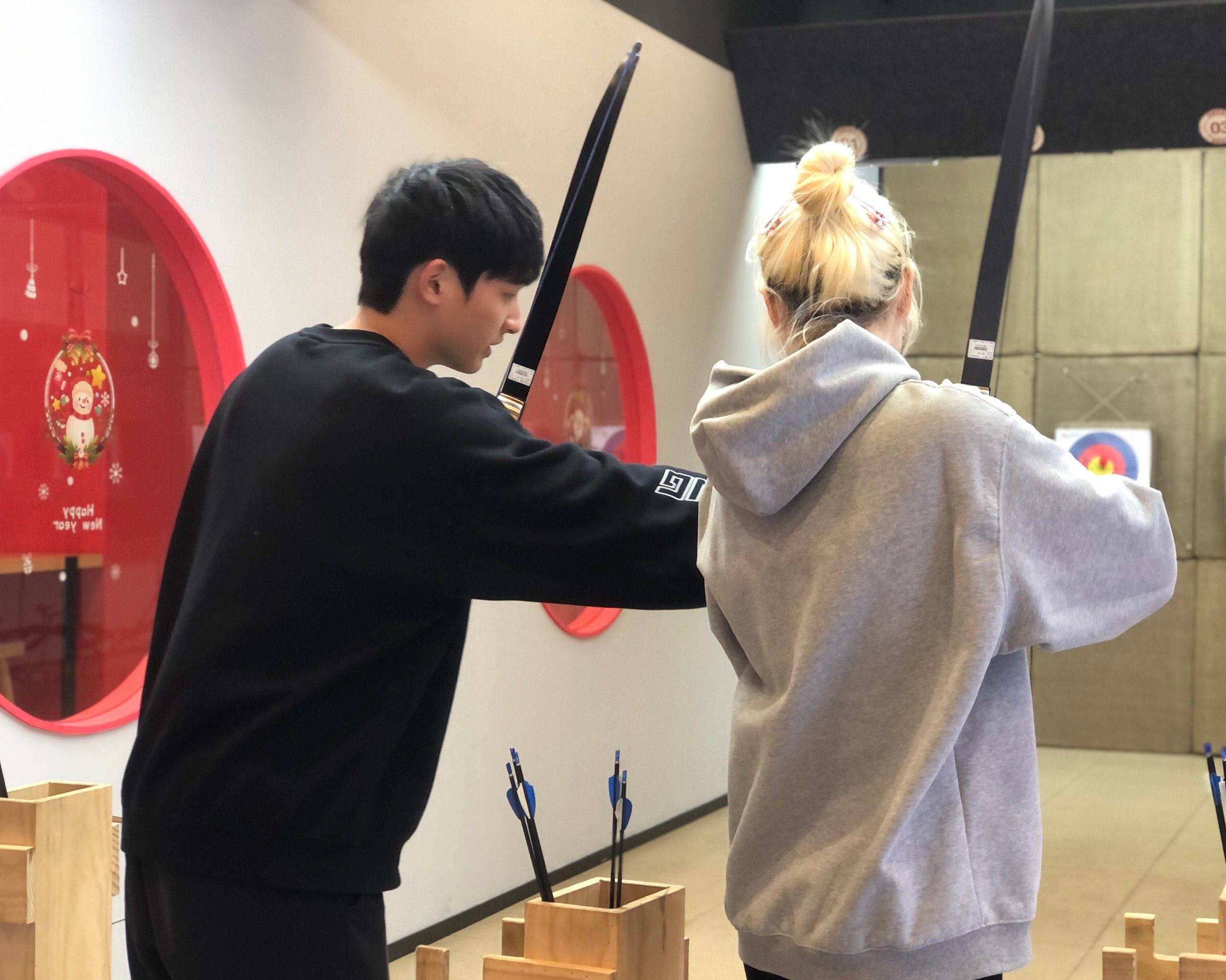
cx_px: 654
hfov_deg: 31.4
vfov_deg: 25.4
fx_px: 2177
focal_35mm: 60
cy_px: 495
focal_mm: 6.6
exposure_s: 1/33
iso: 125
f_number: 2.8
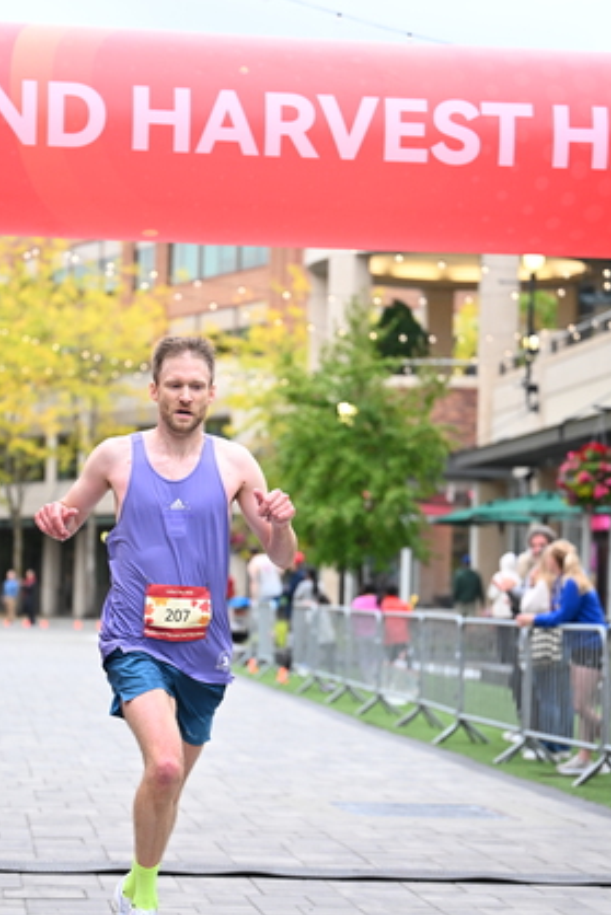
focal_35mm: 92
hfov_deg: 14.9
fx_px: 2340
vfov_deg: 22.1
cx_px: 214
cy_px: 512
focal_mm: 70
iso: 1600
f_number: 2.8
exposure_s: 1/800
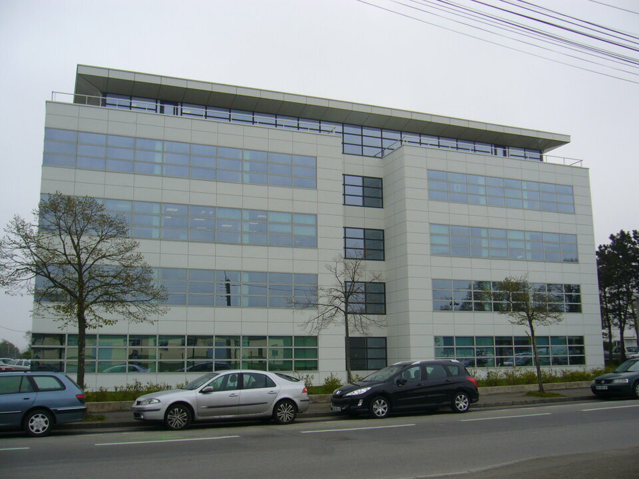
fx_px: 646
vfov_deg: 40.7
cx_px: 320
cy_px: 240
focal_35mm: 35
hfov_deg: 52.6
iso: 80
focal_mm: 5.8
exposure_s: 1/250
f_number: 5.6
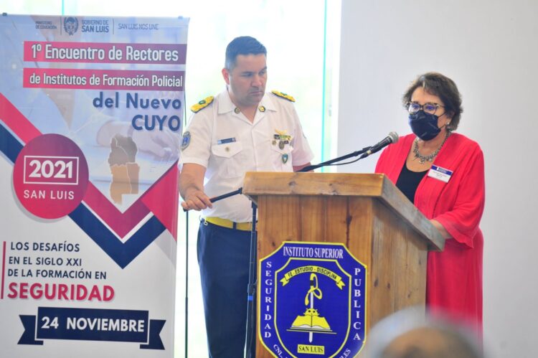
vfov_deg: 7.4
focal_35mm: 185
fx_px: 2763
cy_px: 179
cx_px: 269
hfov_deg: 11.1
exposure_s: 1/125
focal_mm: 185
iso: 1000
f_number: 3.5
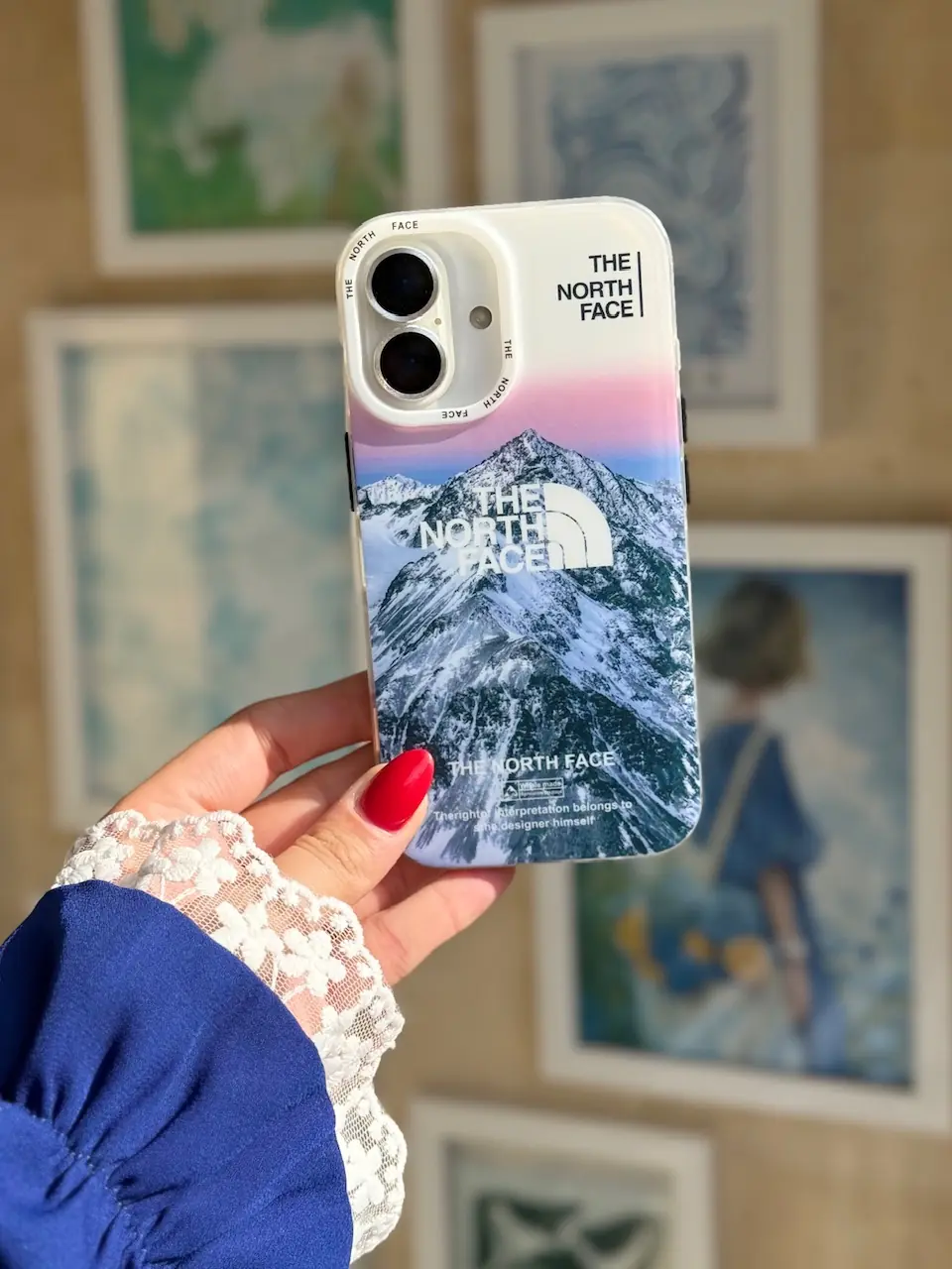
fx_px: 1760
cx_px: 476
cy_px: 634
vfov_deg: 39.7
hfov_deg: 30.3
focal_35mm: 48
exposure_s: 1/3891
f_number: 1.78
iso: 80
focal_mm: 6.76
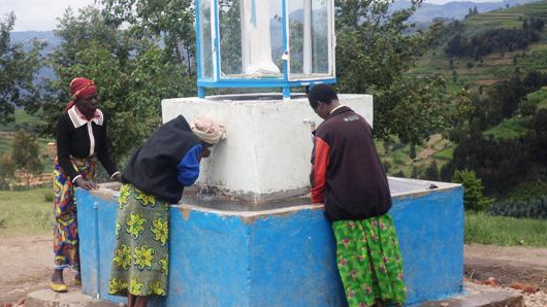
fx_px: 1030
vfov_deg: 17.0
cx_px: 227
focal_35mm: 71
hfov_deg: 29.7
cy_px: 163
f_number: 3.6
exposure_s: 1/750
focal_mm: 9.7
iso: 120
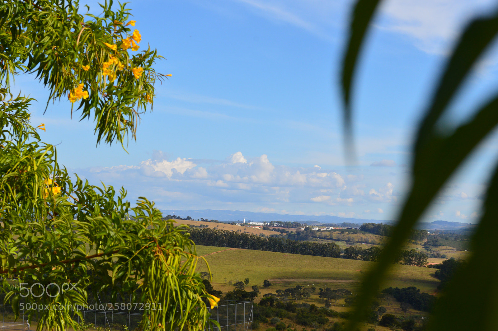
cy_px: 166
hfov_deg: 24.6
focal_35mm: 82
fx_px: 1140
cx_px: 249
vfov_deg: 16.5
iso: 400
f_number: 11
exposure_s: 1/500
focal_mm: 55
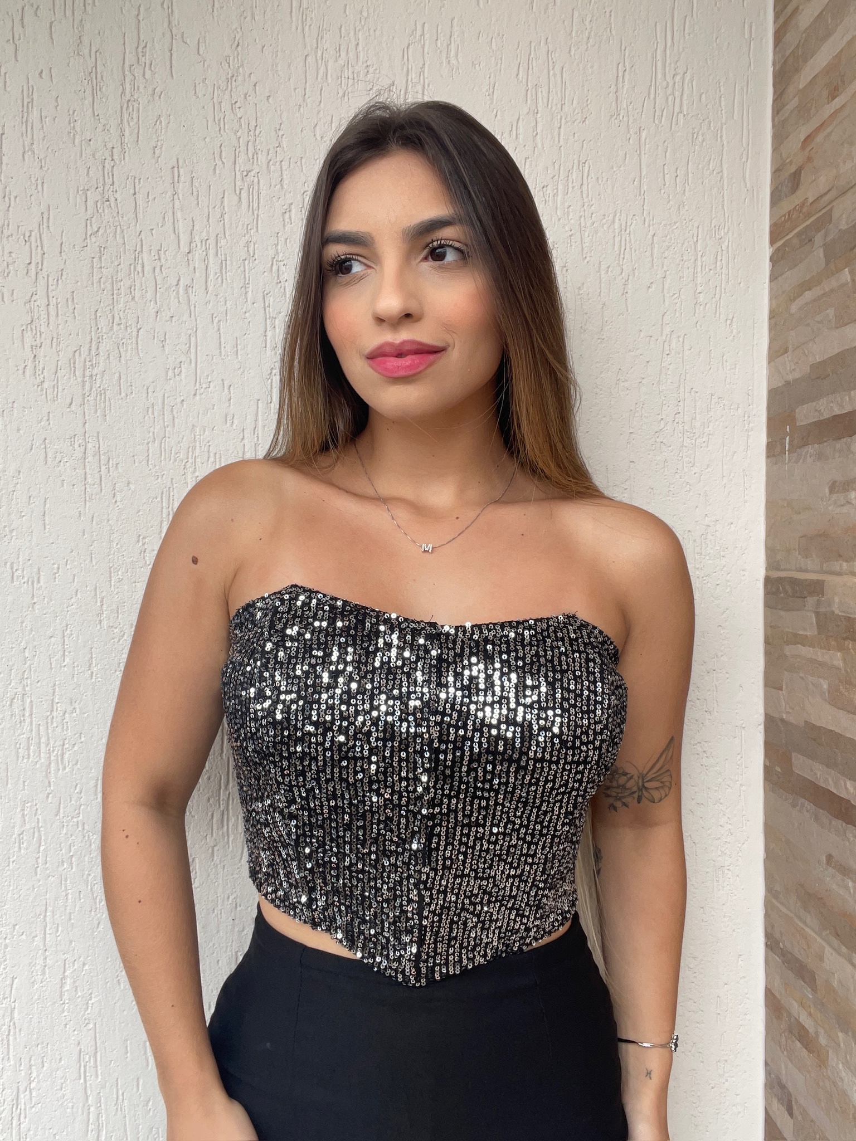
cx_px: 428
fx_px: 989
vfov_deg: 60.0
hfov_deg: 46.8
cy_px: 570
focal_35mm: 30
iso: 32
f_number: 2.2
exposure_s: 1/121
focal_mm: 2.71
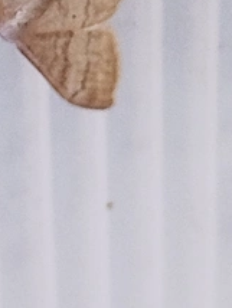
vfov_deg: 9.1
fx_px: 1917
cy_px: -66
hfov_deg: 6.9
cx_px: 43
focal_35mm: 215
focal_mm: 5.31
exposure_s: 1/33
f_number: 1.7
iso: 400
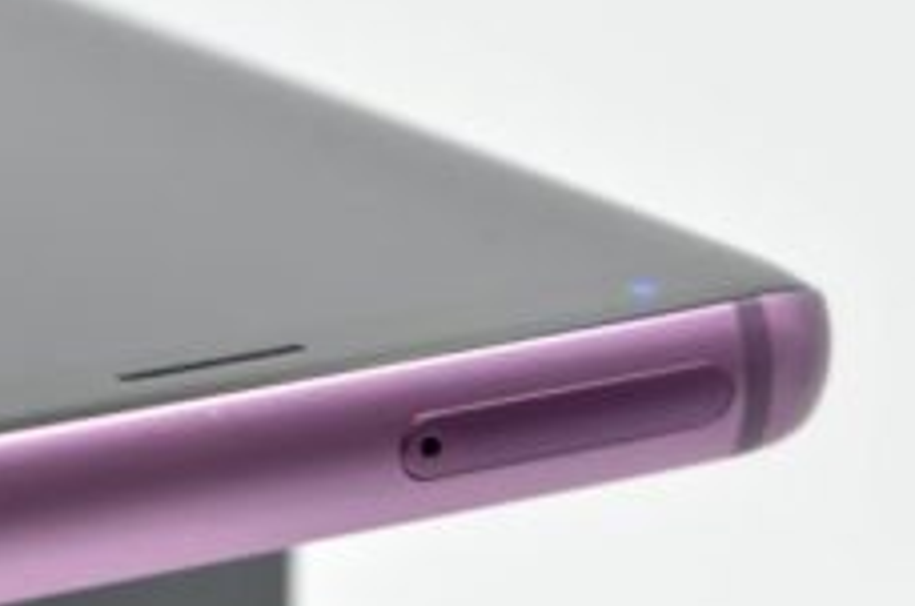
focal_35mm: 217
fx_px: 5512
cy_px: 114
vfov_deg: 6.3
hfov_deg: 9.5
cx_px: 136
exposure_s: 1/15
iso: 100
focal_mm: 55
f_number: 10
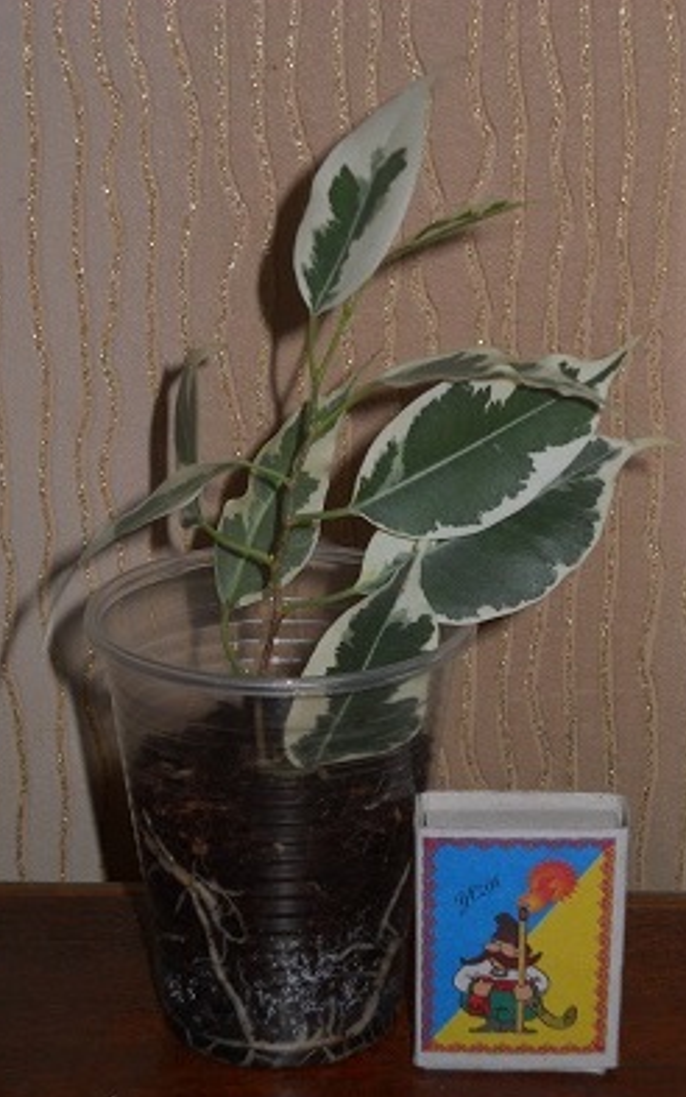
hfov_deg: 15.7
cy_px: 550
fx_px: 2480
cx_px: 379
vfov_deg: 24.9
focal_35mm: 83
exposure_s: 1/60
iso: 80
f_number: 4.4
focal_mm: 12.71
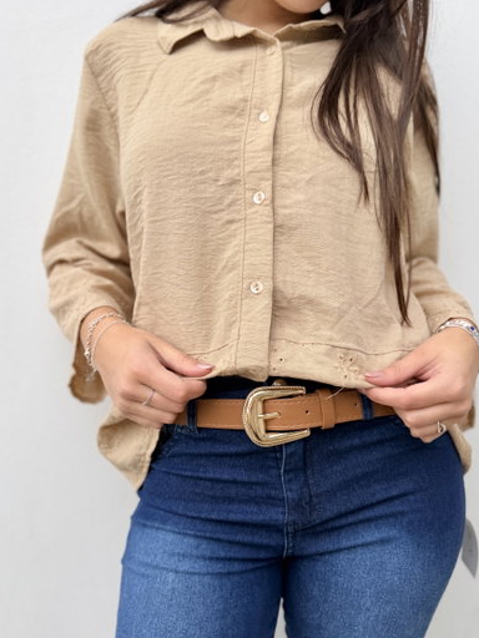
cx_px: 247
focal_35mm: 25
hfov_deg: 54.9
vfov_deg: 69.4
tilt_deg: -7.5
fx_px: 461
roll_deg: +1.4
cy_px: 307
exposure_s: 1/443
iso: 80
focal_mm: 6.76
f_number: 1.78
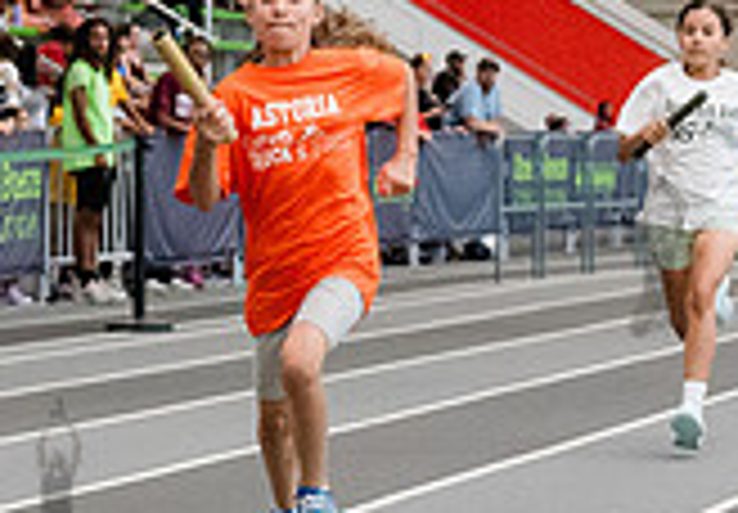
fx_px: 4320
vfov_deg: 6.8
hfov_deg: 9.8
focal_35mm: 208
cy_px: 243
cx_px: 345
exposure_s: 1/1000
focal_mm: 48
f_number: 3.5
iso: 6400
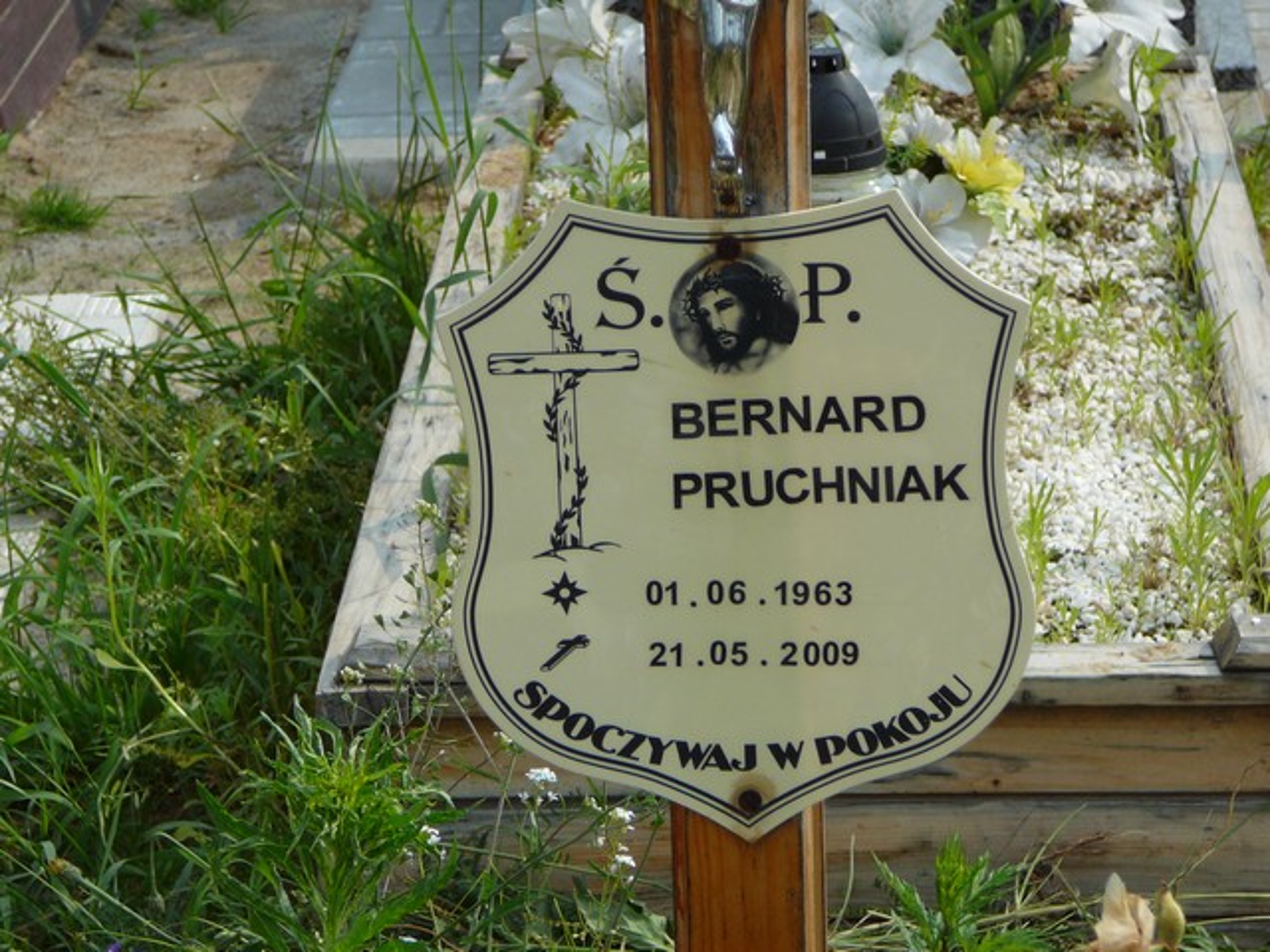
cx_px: 635
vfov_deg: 10.8
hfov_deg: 14.4
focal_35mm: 137
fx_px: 5026
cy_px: 476
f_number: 4
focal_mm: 20.4
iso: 80
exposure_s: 1/800
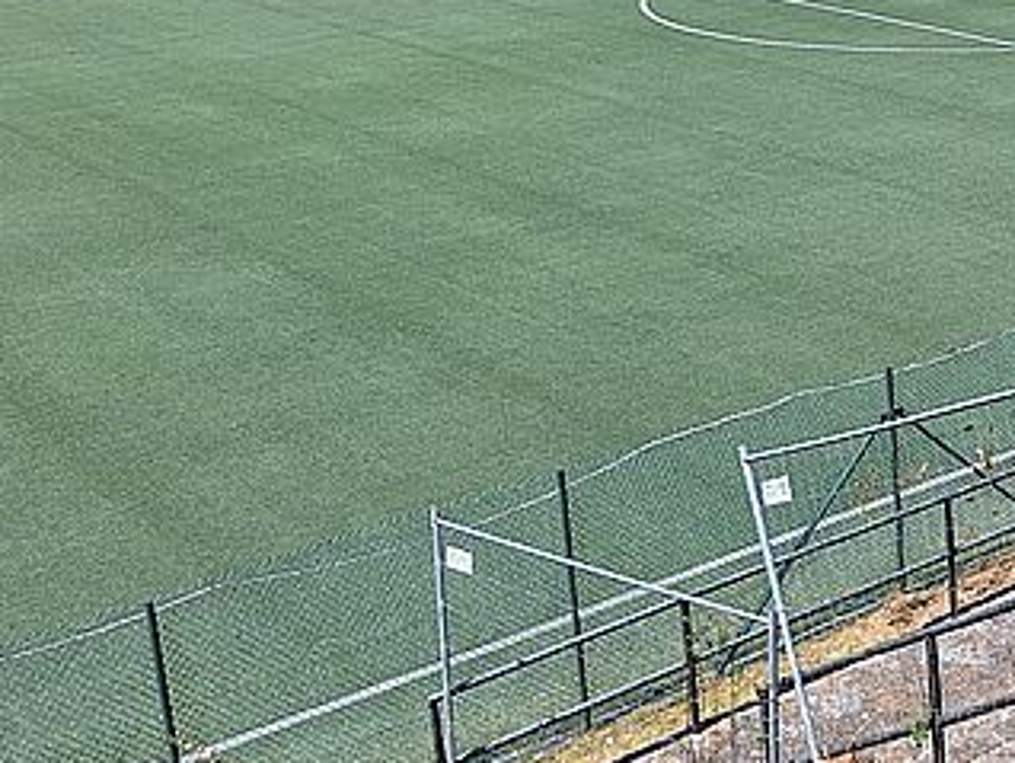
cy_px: 171
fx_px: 1907
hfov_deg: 25.7
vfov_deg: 22.4
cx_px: 1309
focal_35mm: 65
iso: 40
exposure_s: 1/2183
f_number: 1.8
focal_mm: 5.54
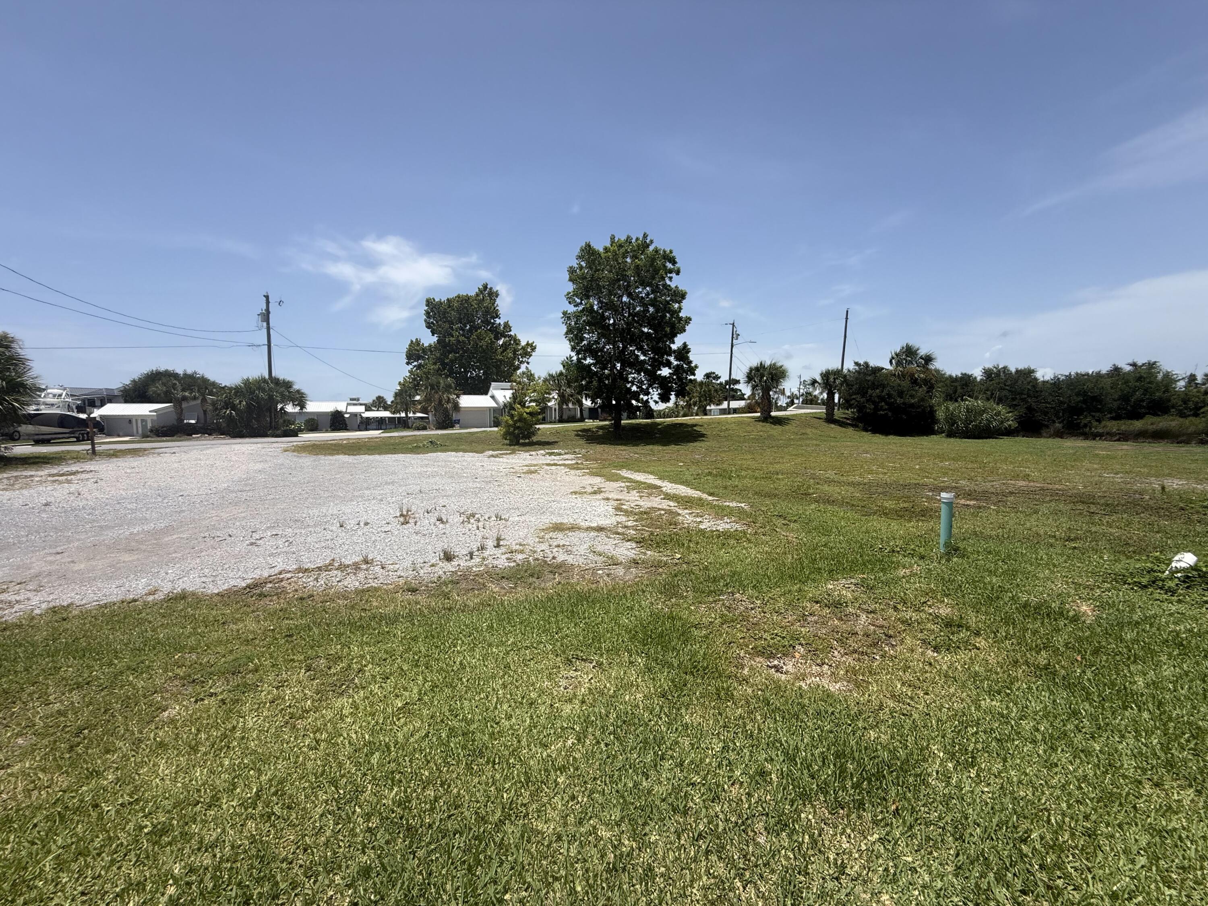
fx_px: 489
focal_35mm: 14
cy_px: 453
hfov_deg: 102.1
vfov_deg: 85.7
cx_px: 604
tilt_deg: -3.5
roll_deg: +1.4
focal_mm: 2.22
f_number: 2.2
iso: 50
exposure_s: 1/2841
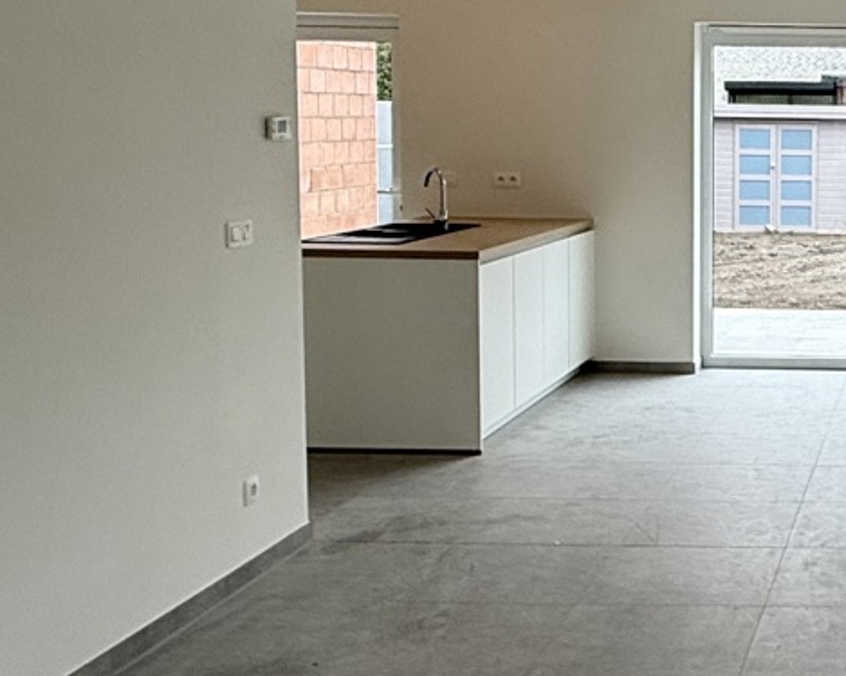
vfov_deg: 27.0
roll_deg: -0.7
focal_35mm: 56
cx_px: 967
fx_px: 1402
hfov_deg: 29.7
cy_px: 240
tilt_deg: -4.1
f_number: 2.2
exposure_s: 1/100
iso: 50
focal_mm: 2.22
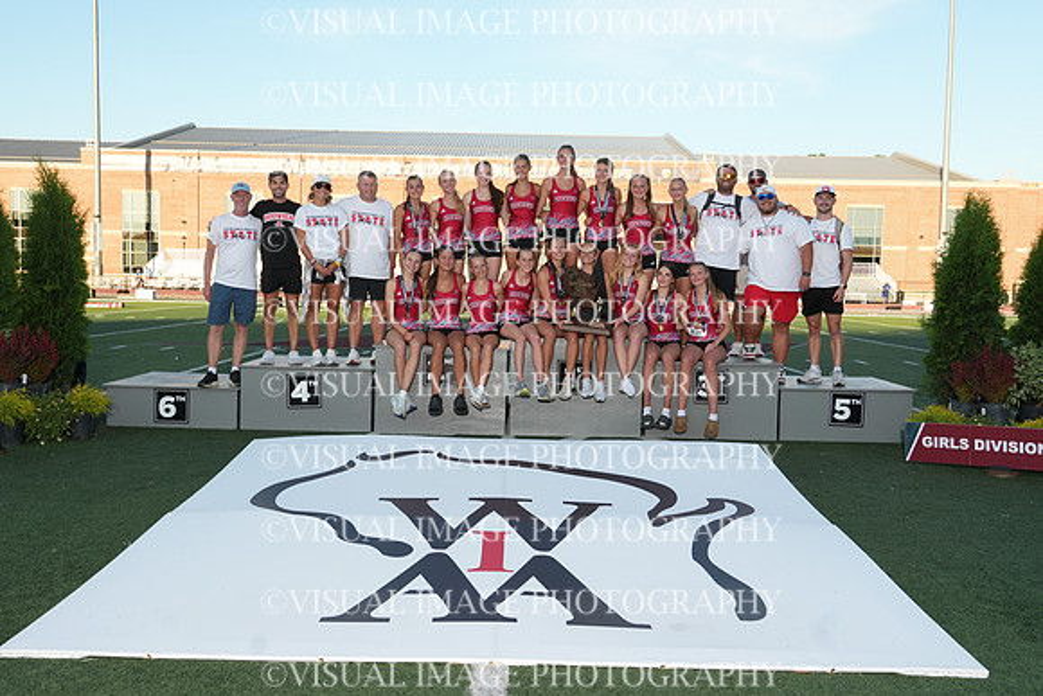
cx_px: 522
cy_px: 348
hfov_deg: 53.1
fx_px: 1043
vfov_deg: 36.9
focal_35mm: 36
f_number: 9
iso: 200
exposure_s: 1/125
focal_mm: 24
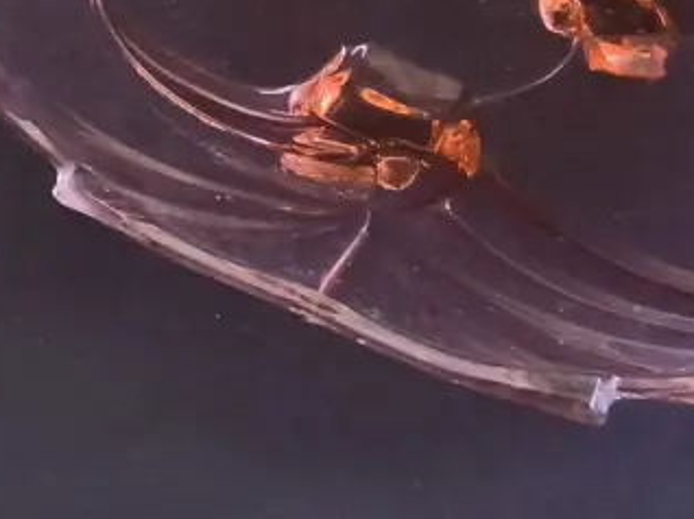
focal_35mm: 87
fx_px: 1743
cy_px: -142
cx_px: 4
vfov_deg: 16.1
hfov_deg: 21.7
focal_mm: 2.87
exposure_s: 1/100
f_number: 2
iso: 500
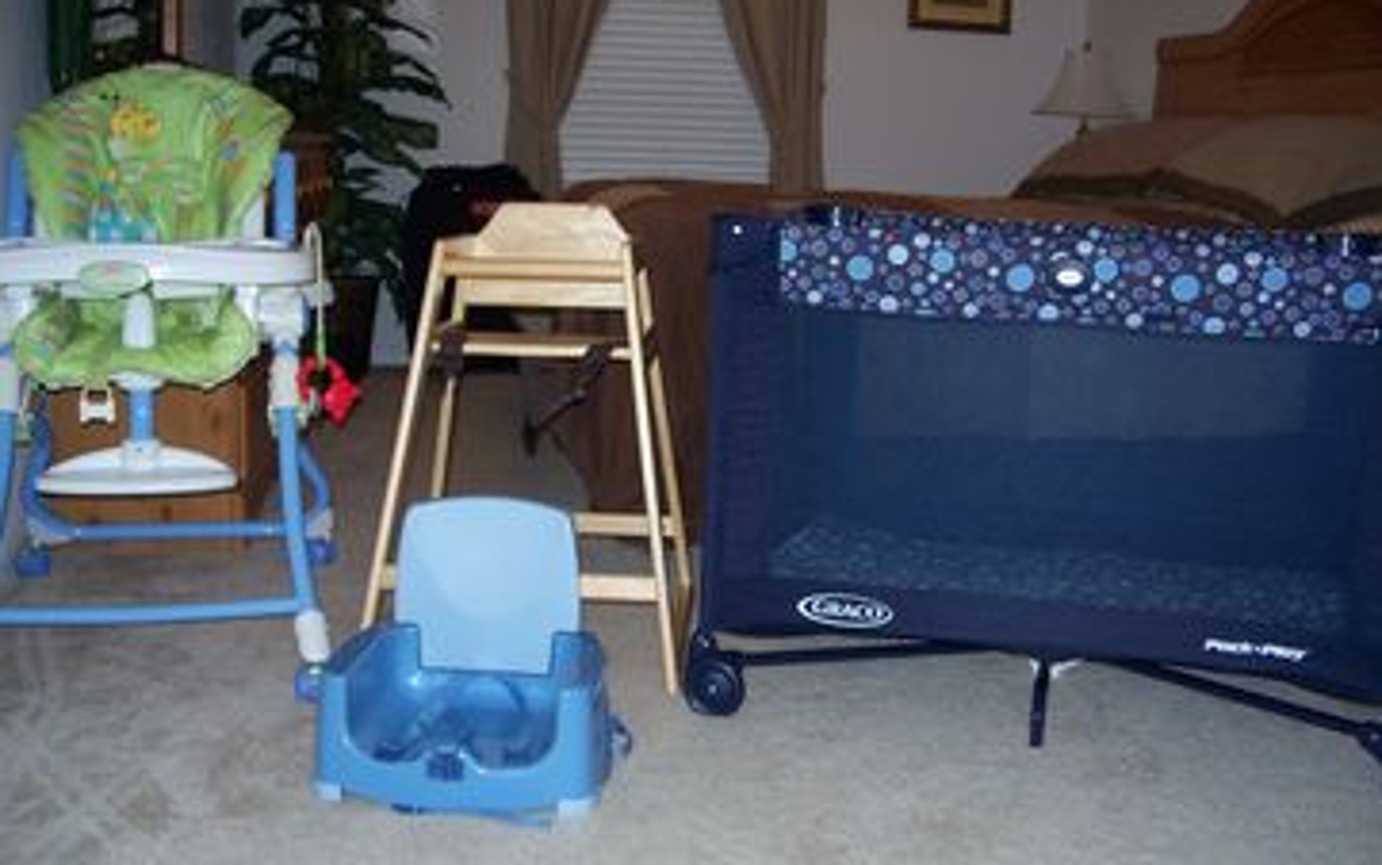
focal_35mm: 40
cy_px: 444
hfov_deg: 49.3
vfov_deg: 32.0
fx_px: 1507
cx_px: 693
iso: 200
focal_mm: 7.8
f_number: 2.8
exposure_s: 1/60
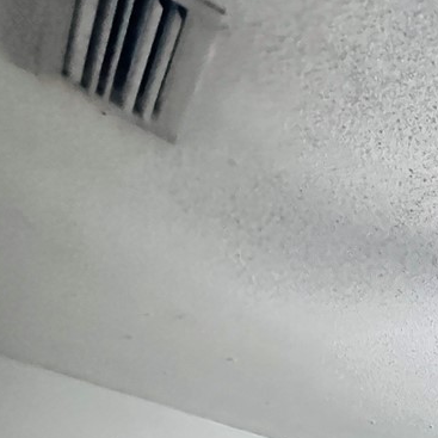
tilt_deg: -2.2
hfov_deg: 23.4
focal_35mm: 54
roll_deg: -0.3
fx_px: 773
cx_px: 701
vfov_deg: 20.5
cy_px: 818
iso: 800
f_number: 2.2
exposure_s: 1/40
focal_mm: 2.22
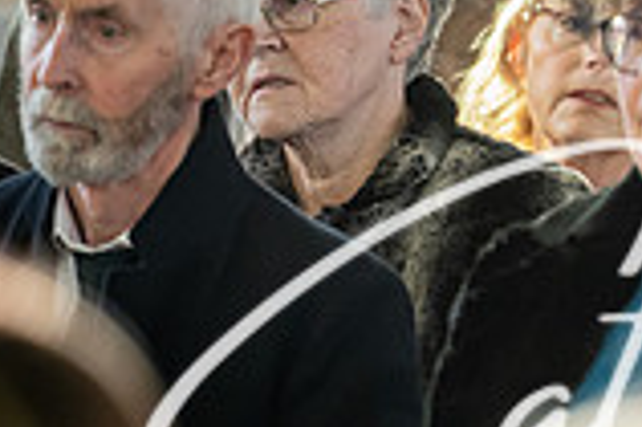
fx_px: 13183
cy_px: 96
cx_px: 1146
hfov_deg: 2.8
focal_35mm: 740
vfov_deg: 1.9
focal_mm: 195
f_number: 2.8
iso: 1000
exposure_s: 1/100
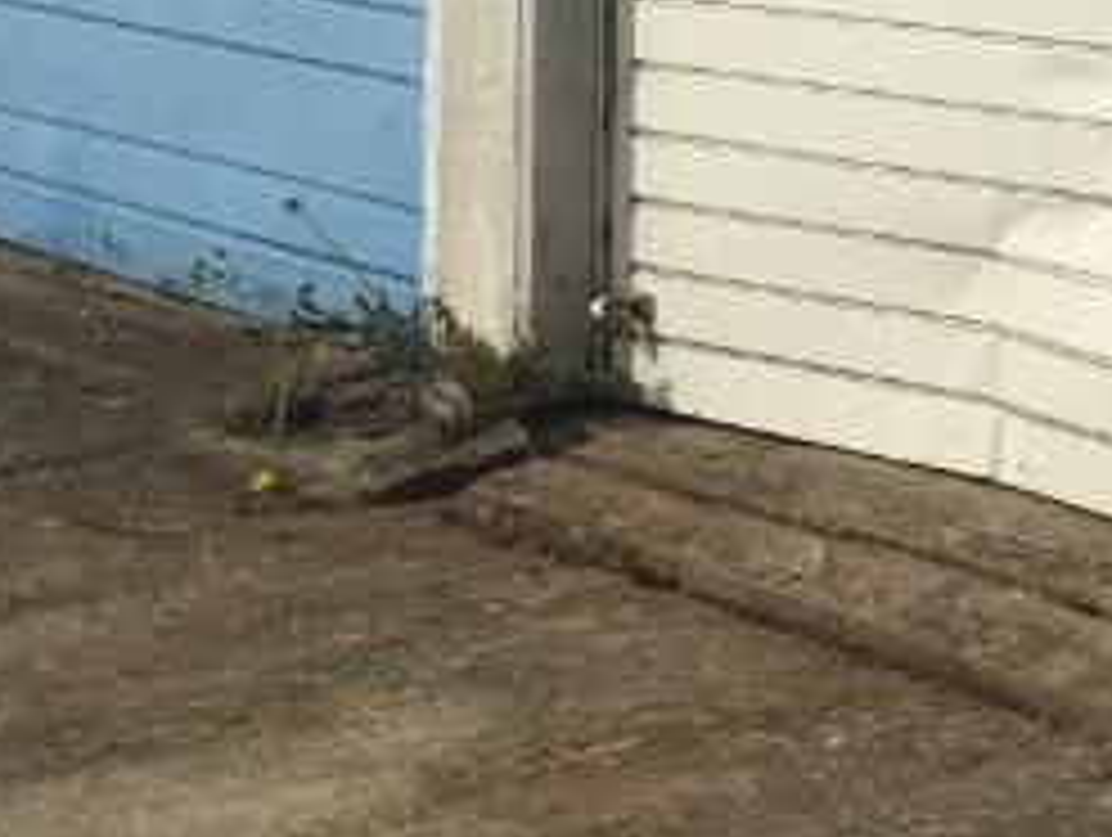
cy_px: -158
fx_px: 3860
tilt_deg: -3.8
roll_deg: -2.5
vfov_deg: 12.1
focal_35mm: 120
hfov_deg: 14.3
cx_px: 2062
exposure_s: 1/3049
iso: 32
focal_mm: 4.15
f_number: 2.2
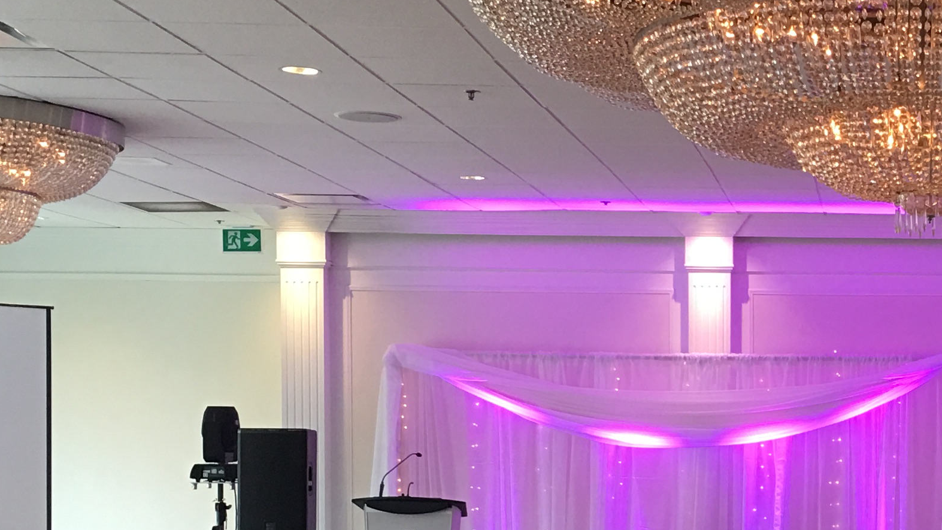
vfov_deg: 14.7
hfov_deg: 25.0
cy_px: 518
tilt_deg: -1.6
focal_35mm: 81
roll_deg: -1.4
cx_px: 931
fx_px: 2023
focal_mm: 4.15
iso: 40
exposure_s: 1/30
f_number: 2.2
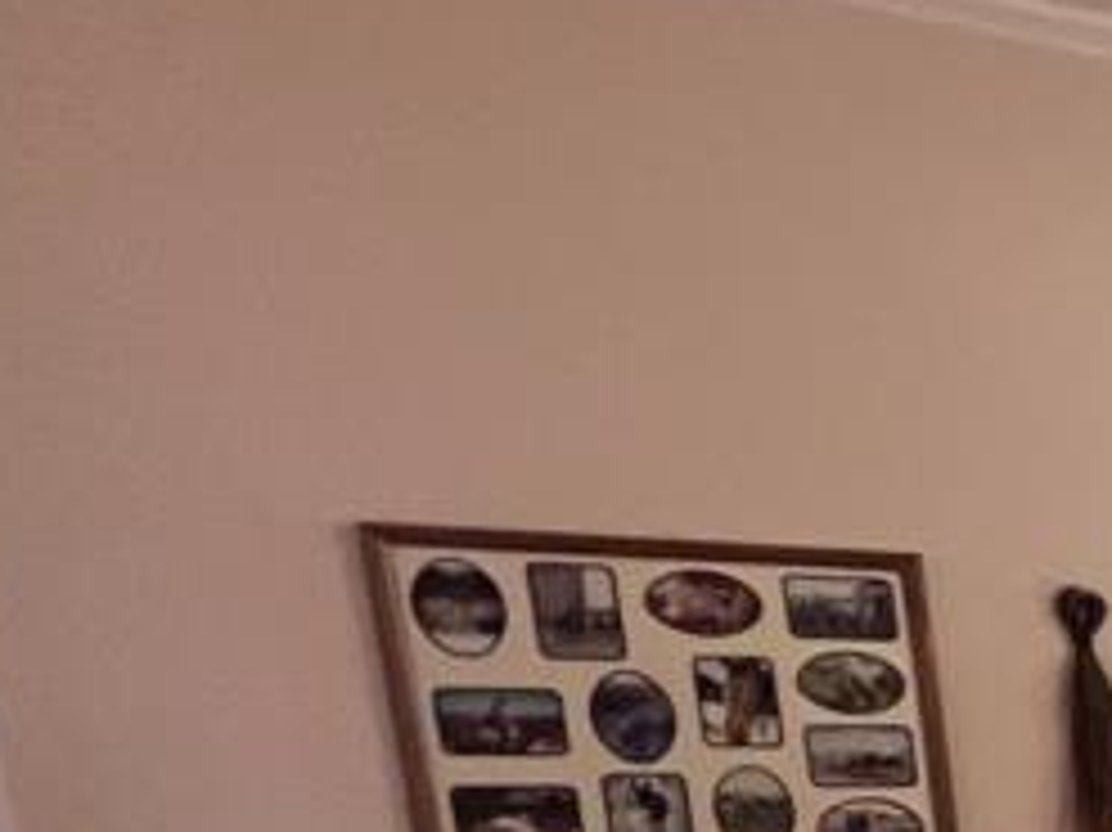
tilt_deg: -9.4
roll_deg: -0.3
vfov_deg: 23.6
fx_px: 1734
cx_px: 2256
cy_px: 1102
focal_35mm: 54
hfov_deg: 19.0
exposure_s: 1/60
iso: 400
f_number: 1.8
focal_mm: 1.57
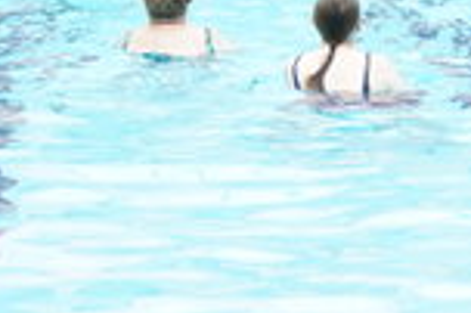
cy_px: -231
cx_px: 136
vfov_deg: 5.5
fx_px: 3189
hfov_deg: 8.4
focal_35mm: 244
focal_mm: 57
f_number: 5.6
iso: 400
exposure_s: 1/80
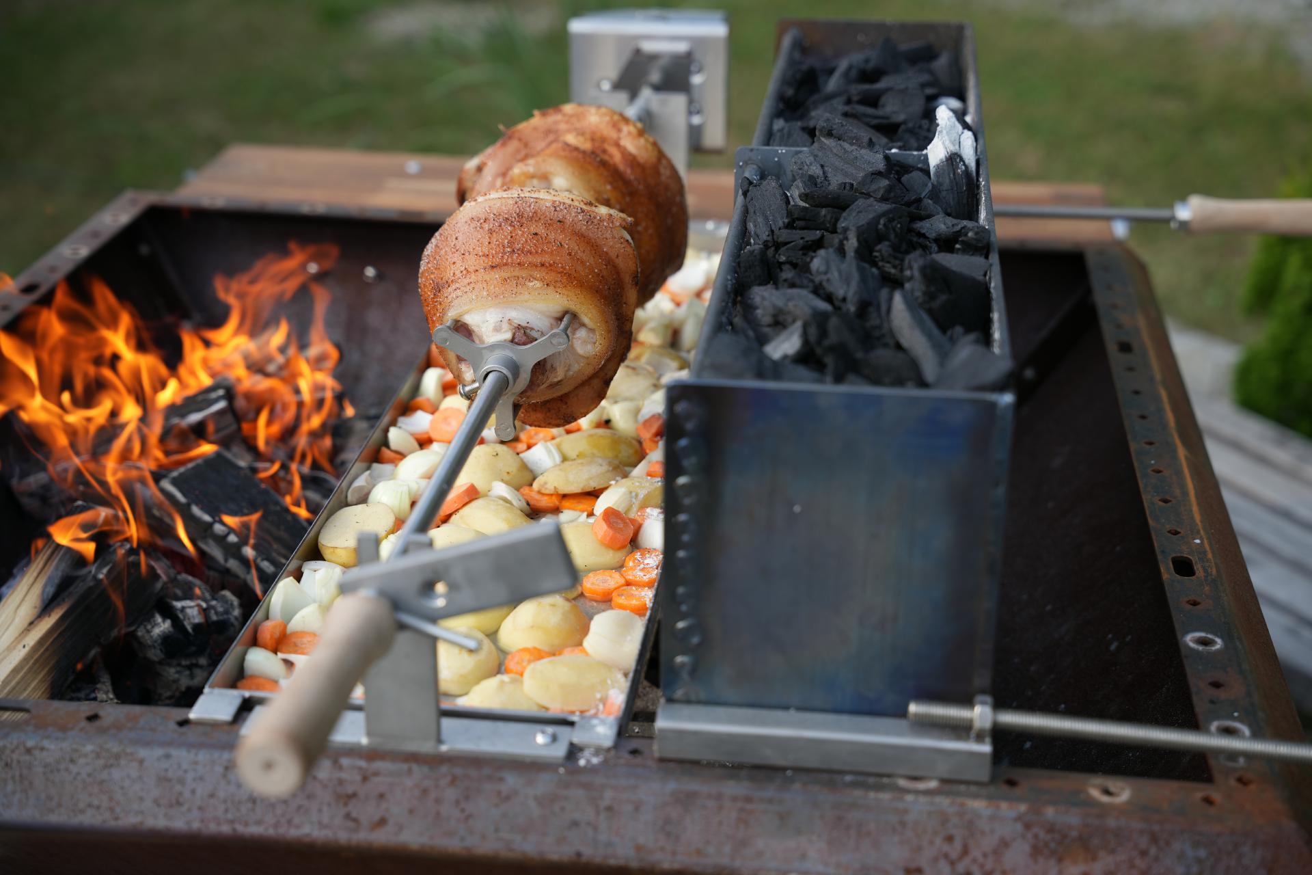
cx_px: 656
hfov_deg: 37.1
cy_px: 438
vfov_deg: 25.2
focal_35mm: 54
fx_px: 1957
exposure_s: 1/320
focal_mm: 53.7
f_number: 3.5
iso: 100
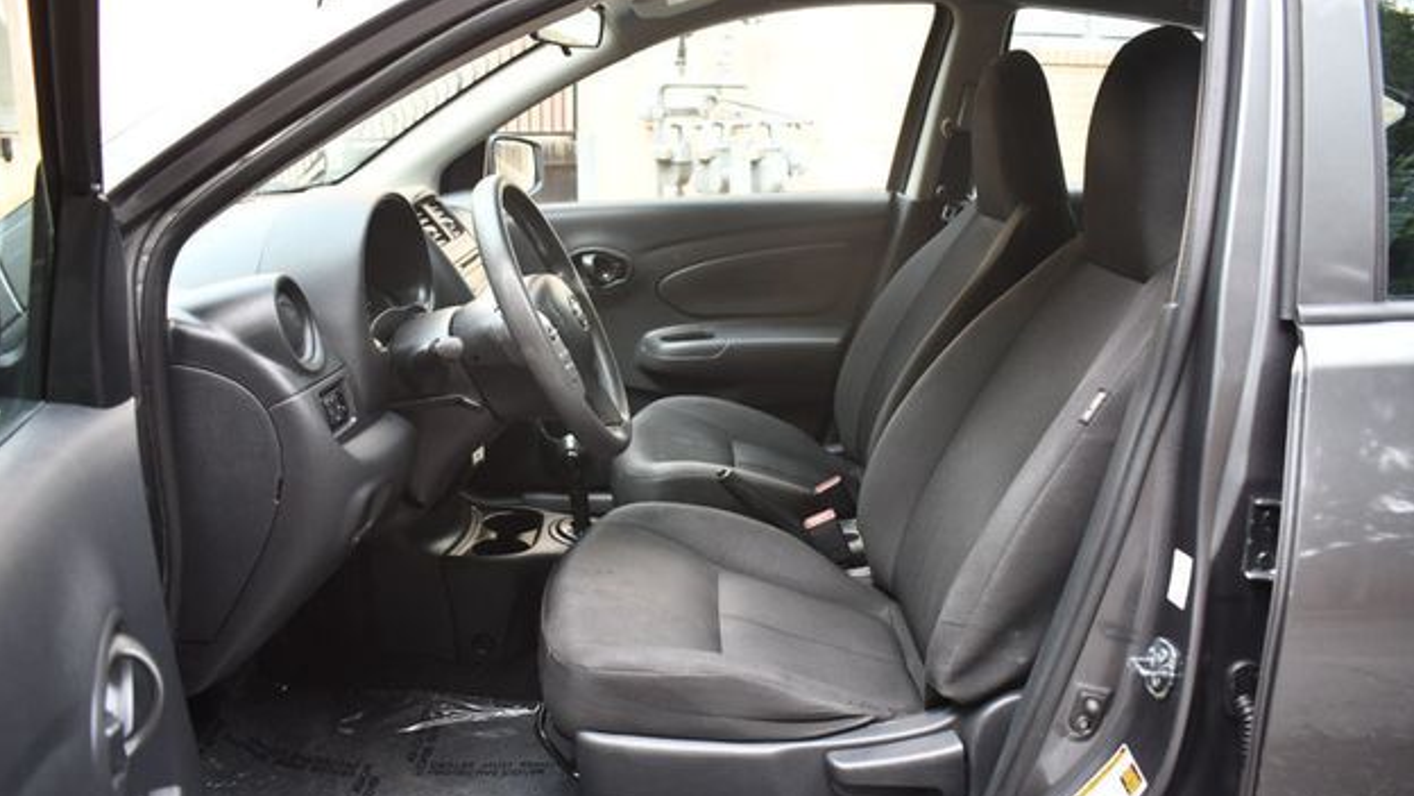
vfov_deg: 40.2
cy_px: 422
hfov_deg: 66.1
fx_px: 1087
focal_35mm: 29
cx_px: 707
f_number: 3.5
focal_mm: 18
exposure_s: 1/250
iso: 800
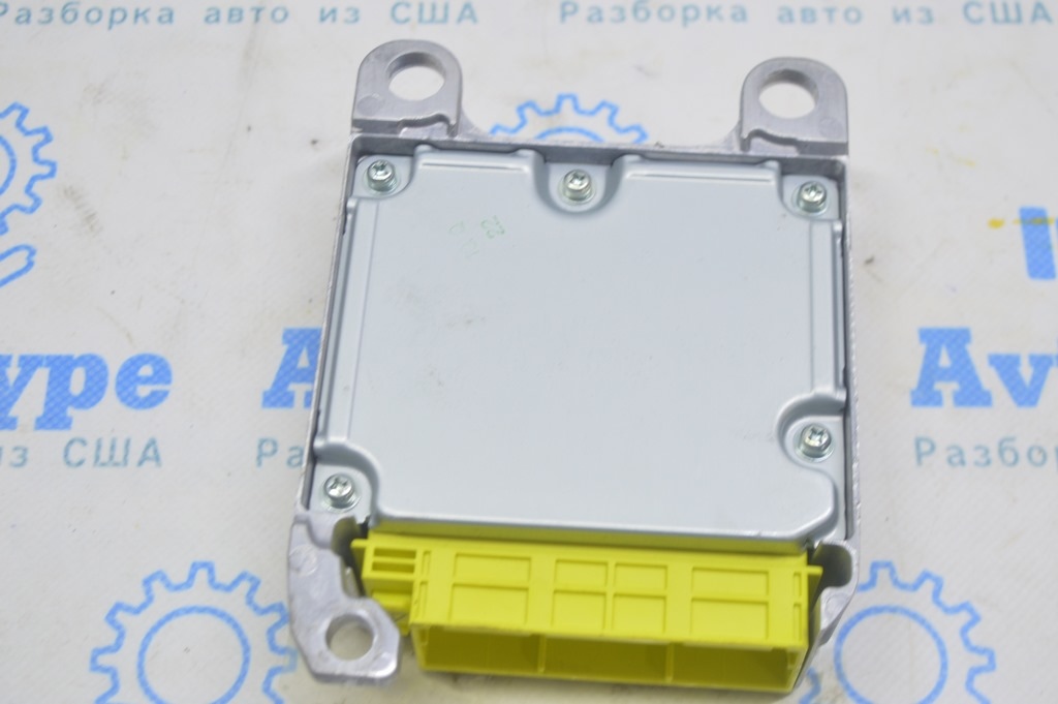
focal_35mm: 57
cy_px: 352
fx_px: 1674
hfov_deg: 35.1
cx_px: 529
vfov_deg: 23.7
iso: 400
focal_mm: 38
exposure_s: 1/20
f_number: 5.6
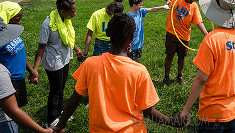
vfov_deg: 29.2
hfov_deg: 49.5
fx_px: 243
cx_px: 177
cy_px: 13
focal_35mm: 39
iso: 100
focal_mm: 24
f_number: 5
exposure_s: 1/640
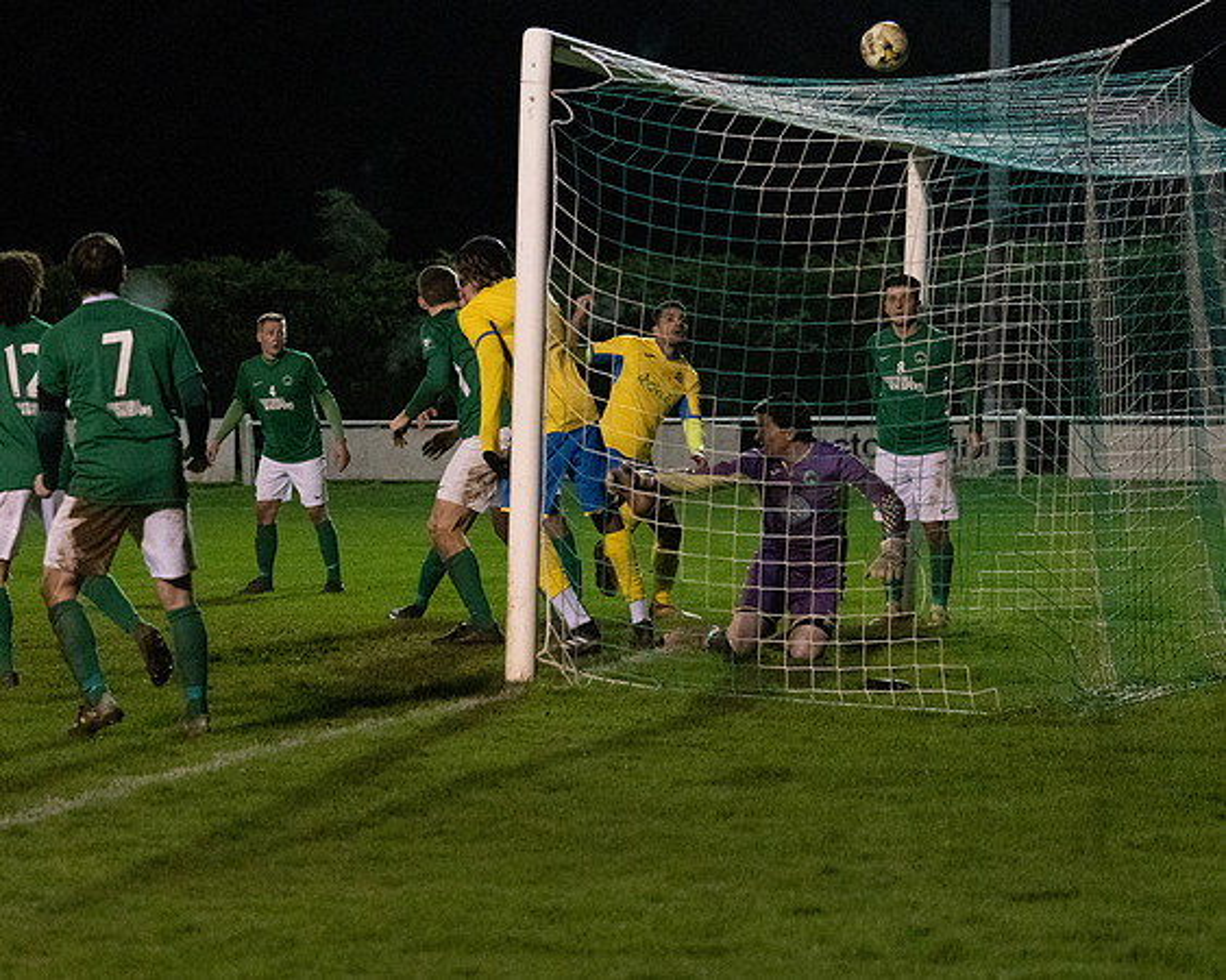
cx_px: 459
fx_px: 4815
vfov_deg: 11.6
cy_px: 486
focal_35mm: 133
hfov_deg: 14.5
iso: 5000
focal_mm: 70
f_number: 2.8
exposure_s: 1/640
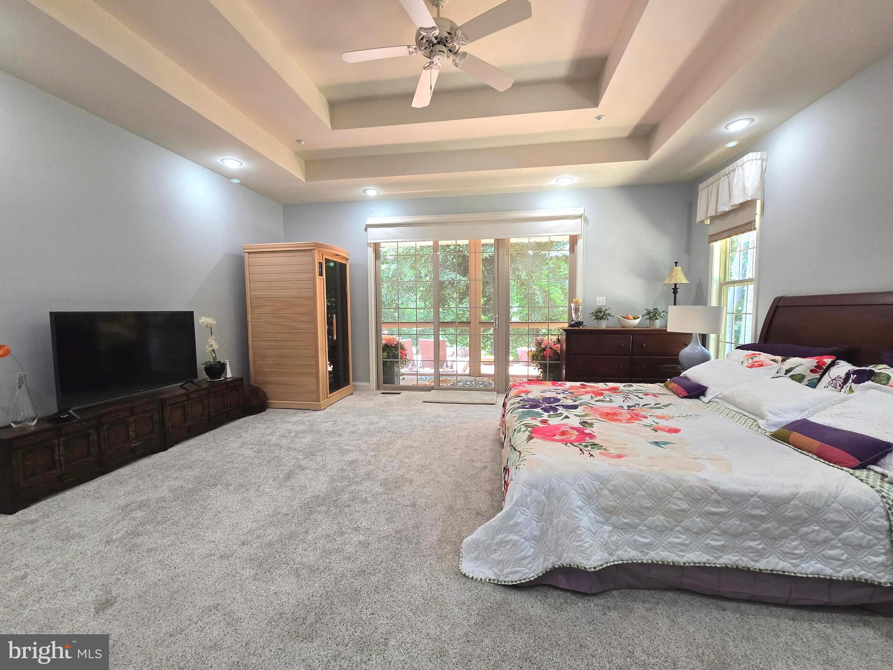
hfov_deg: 106.2
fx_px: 335
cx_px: 446
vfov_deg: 89.9
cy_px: 335
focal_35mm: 13
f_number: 2.2
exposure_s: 1/60
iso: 200
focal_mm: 2.2
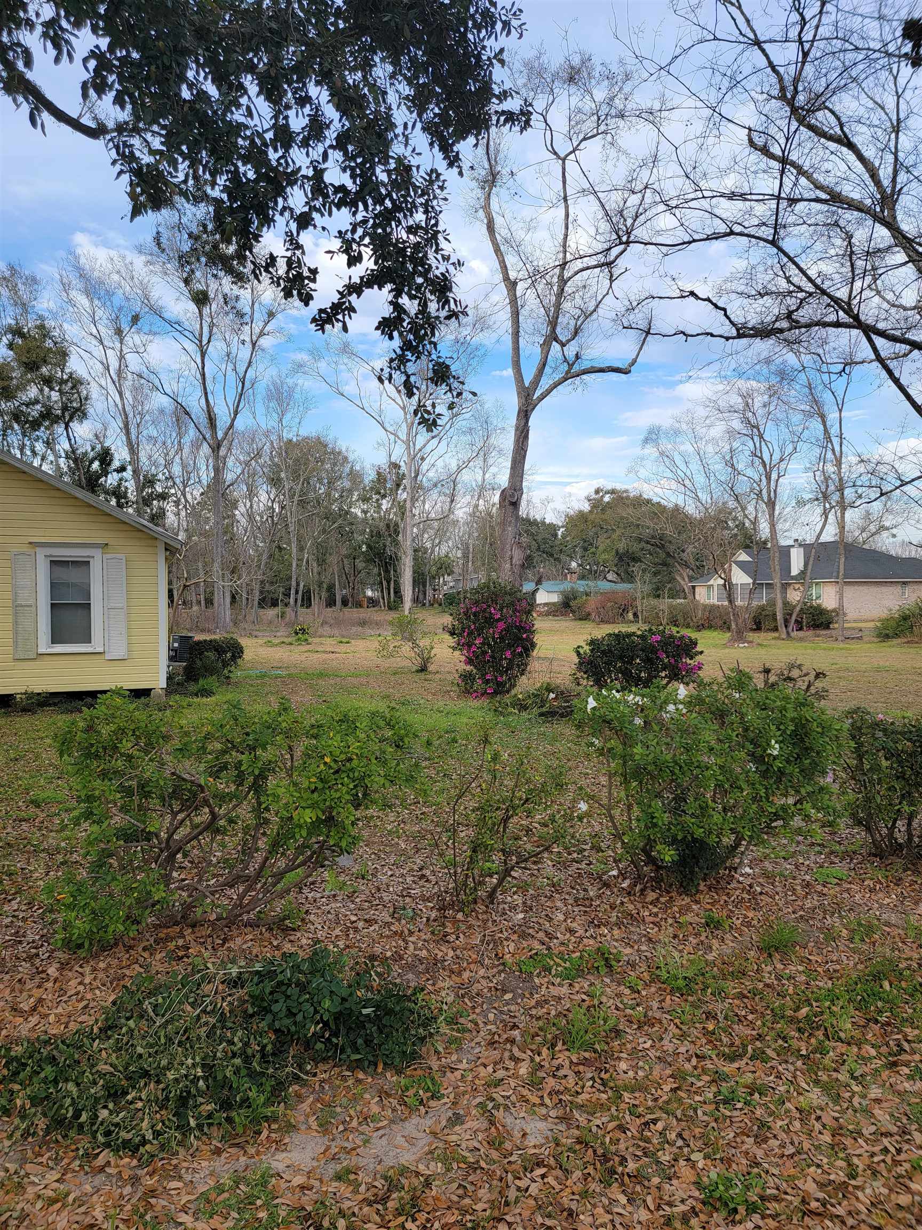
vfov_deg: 71.6
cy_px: 615
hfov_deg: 56.8
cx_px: 461
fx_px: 852
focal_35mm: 24
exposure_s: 1/273
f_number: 1.8
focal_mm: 6.7
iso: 16
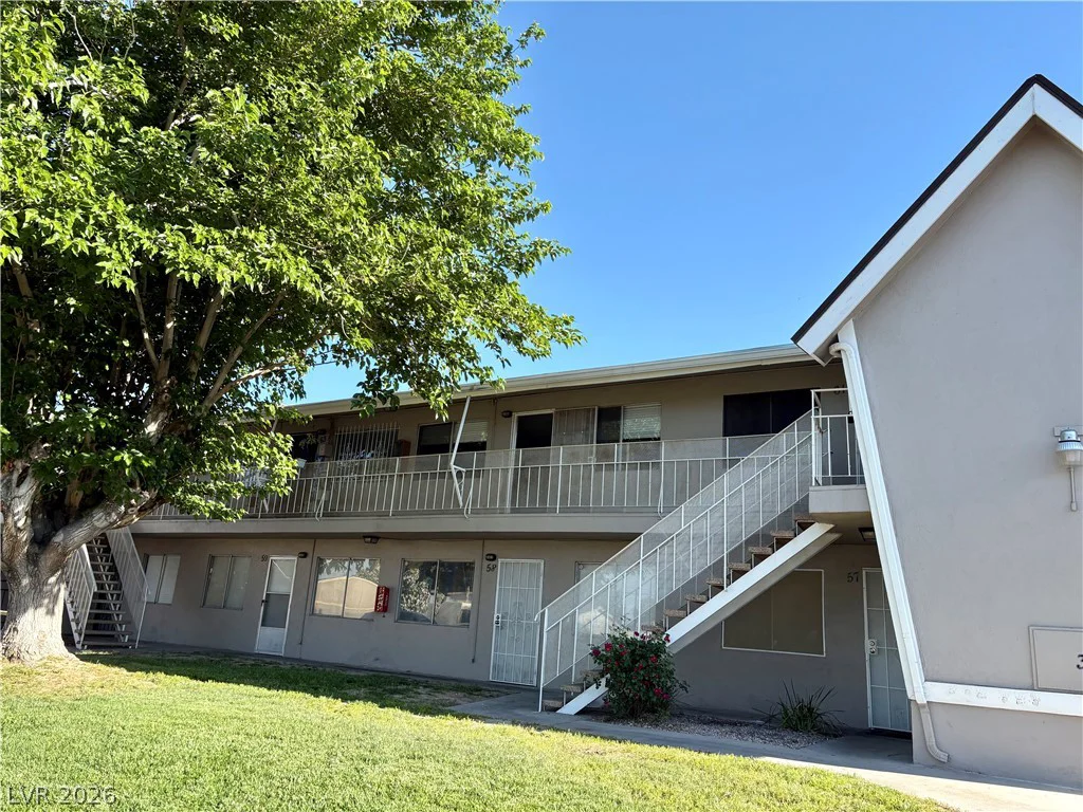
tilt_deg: +15.6
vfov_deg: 53.1
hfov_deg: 67.3
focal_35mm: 26
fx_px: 813
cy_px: 406
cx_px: 542
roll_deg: -3.6
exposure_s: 1/1001
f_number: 1.6
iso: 50
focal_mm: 5.96
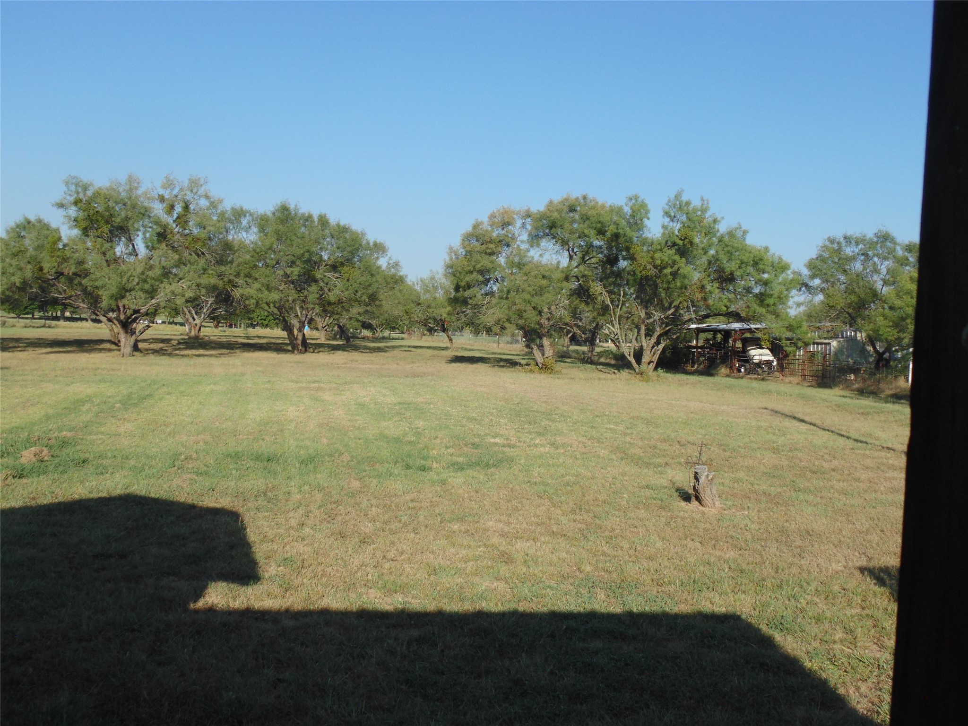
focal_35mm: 34
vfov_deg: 41.8
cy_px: 363
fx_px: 951
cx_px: 484
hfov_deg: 54.0
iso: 80
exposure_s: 1/1000
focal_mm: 6.2
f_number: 3.4
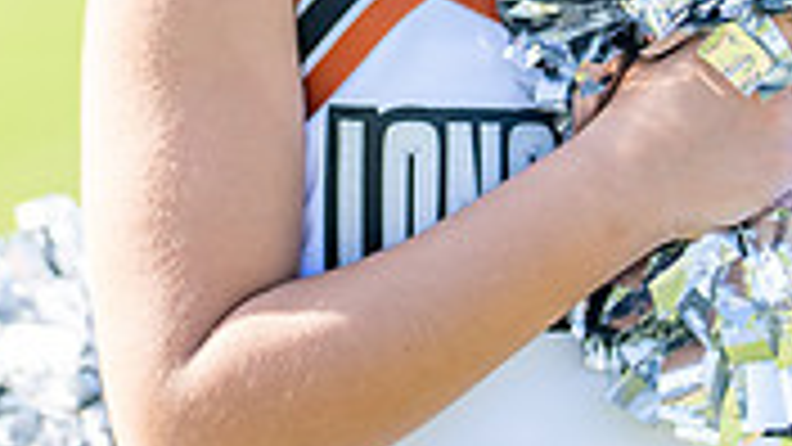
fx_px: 4263
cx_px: 452
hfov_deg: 10.6
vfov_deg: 6.0
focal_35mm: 203
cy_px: -27
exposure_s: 1/2000
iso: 100
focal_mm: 50
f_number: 1.2
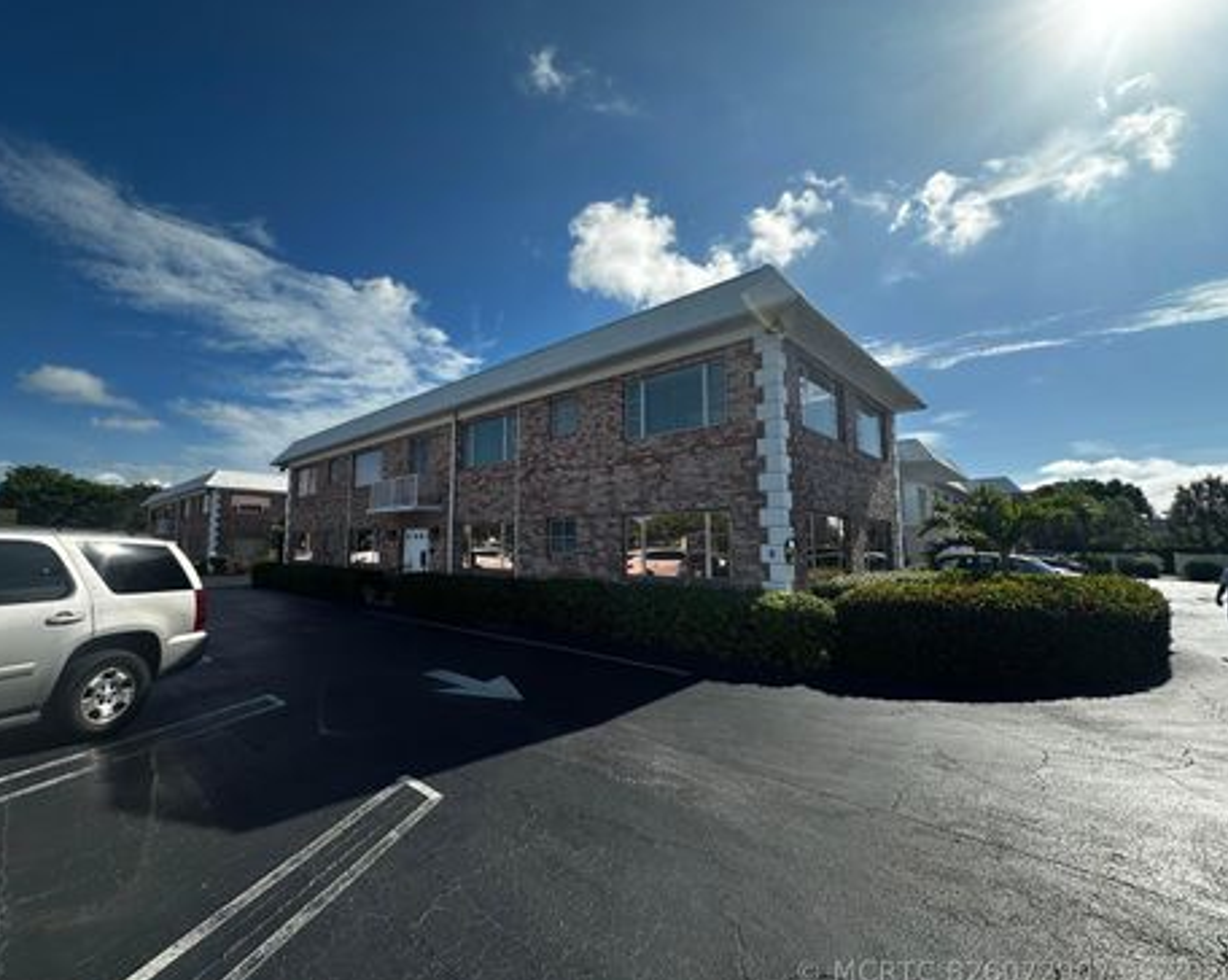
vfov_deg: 84.0
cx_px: 574
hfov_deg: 96.7
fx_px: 545
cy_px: 491
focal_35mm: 15
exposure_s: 1/1916
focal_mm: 2.22
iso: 50
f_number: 2.2
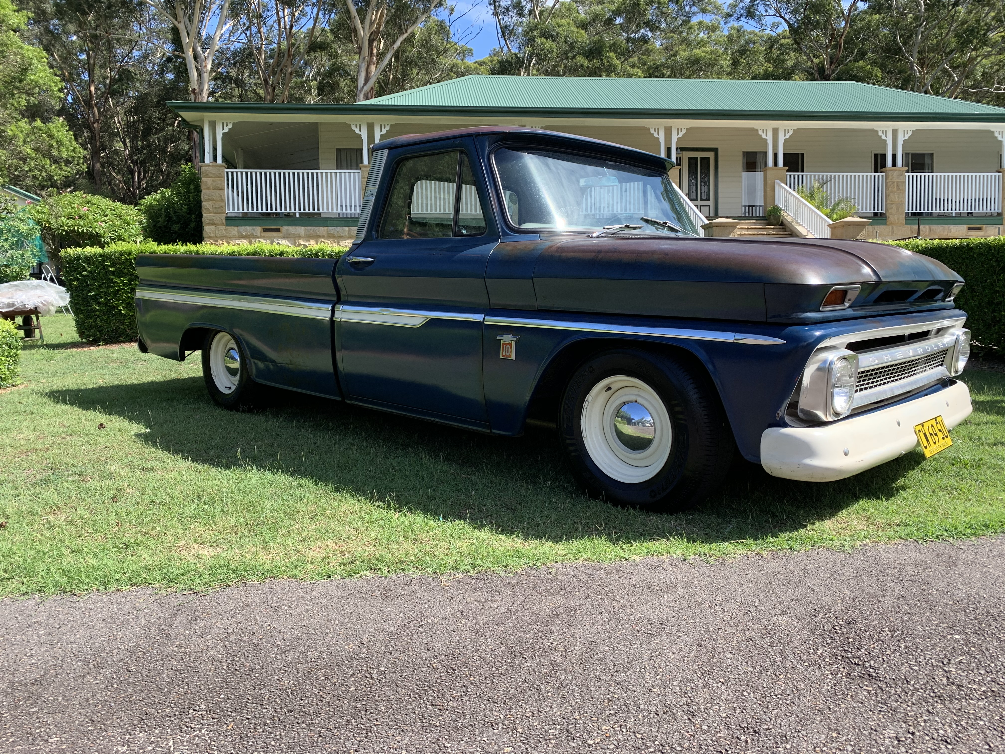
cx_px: 502
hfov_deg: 67.3
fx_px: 755
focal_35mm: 26
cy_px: 377
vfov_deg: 53.1
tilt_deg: -3.9
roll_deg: +2.0
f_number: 1.8
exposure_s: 1/842
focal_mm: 4.25
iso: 25
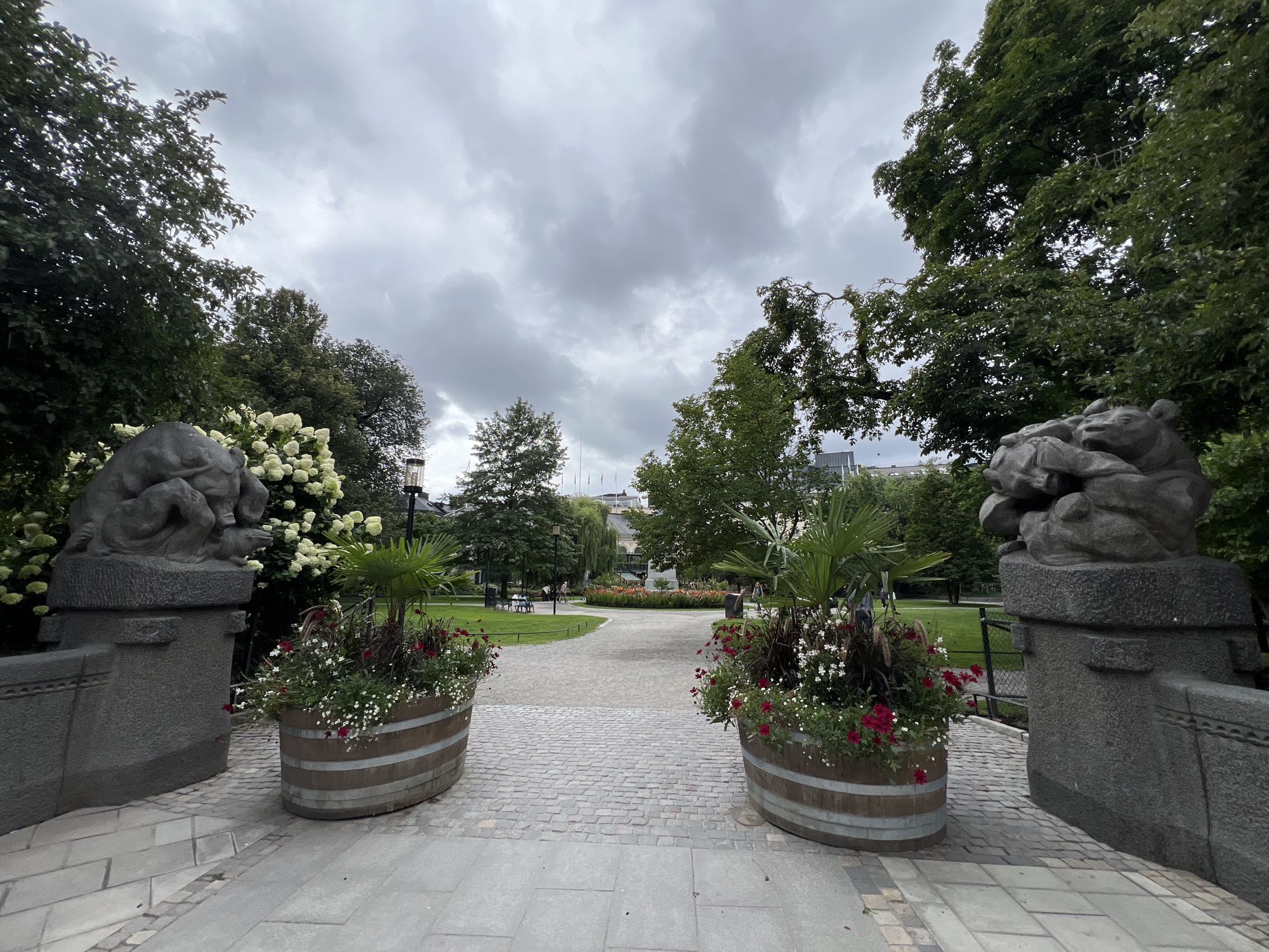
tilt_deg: +11.6
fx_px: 477
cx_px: 634
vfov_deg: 89.9
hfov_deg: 106.2
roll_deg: -0.5
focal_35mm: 13
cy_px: 476
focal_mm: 1.57
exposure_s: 1/1277
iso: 32
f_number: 1.8
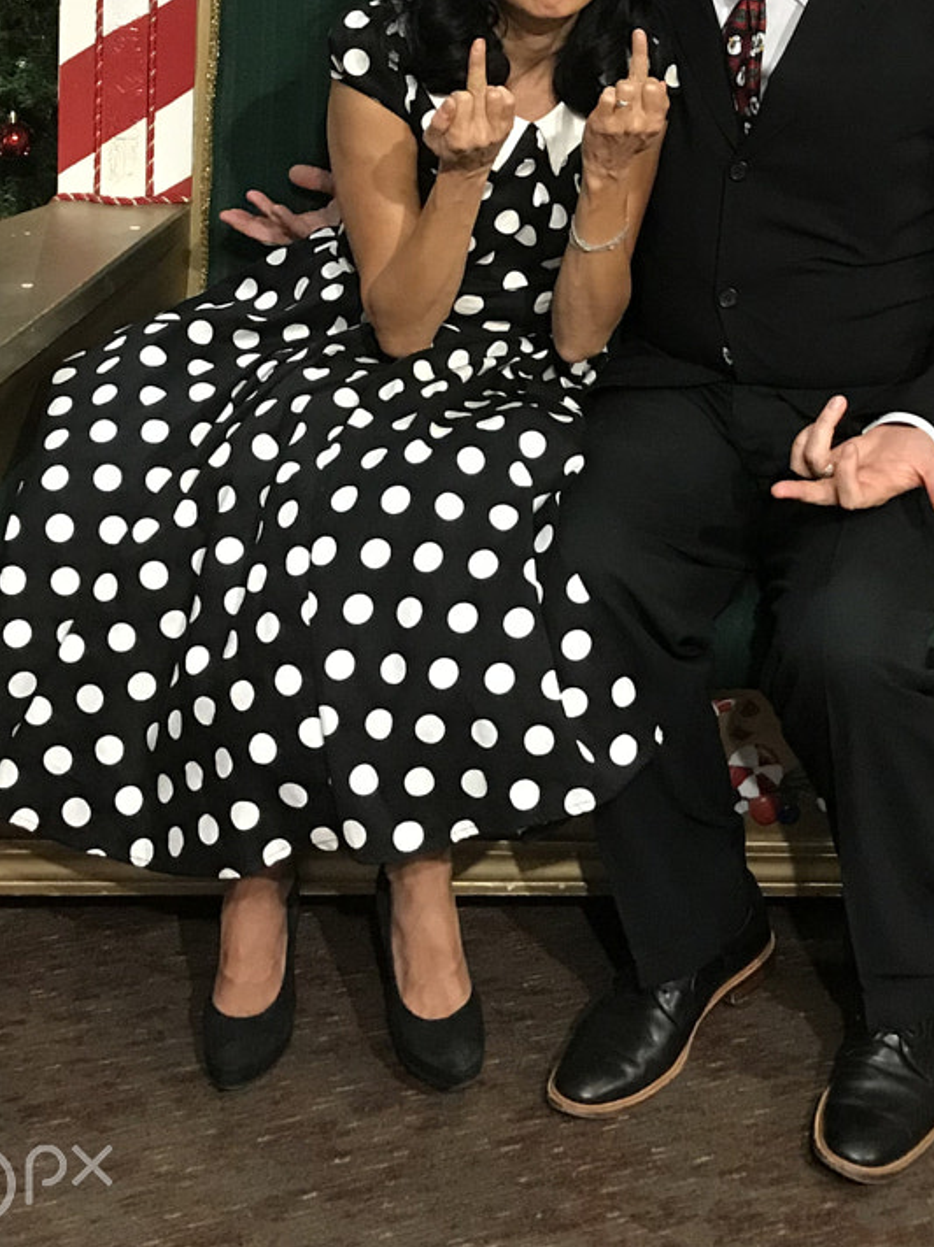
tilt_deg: -11.2
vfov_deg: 28.9
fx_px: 2267
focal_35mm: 63
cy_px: 12
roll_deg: -3.3
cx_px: 729
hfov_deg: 23.0
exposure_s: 1/11
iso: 100
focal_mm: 3.99
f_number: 1.8
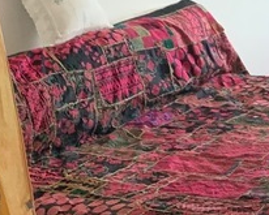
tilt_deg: -15.3
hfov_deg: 13.5
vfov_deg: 12.3
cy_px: 112
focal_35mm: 126
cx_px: 507
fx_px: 1004
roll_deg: +3.3
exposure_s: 1/60
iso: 160
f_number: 1.8
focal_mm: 4.25
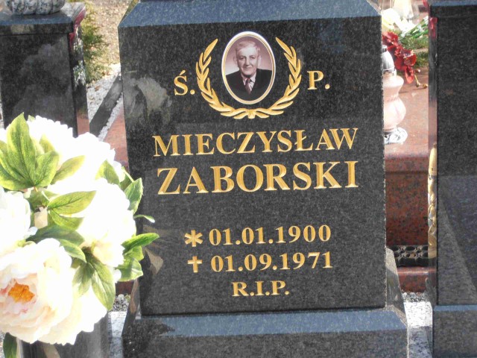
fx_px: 1530
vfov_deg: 13.3
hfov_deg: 17.7
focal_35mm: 111
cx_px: 238
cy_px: 179
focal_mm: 19.64
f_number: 5.5
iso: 100
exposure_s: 1/80
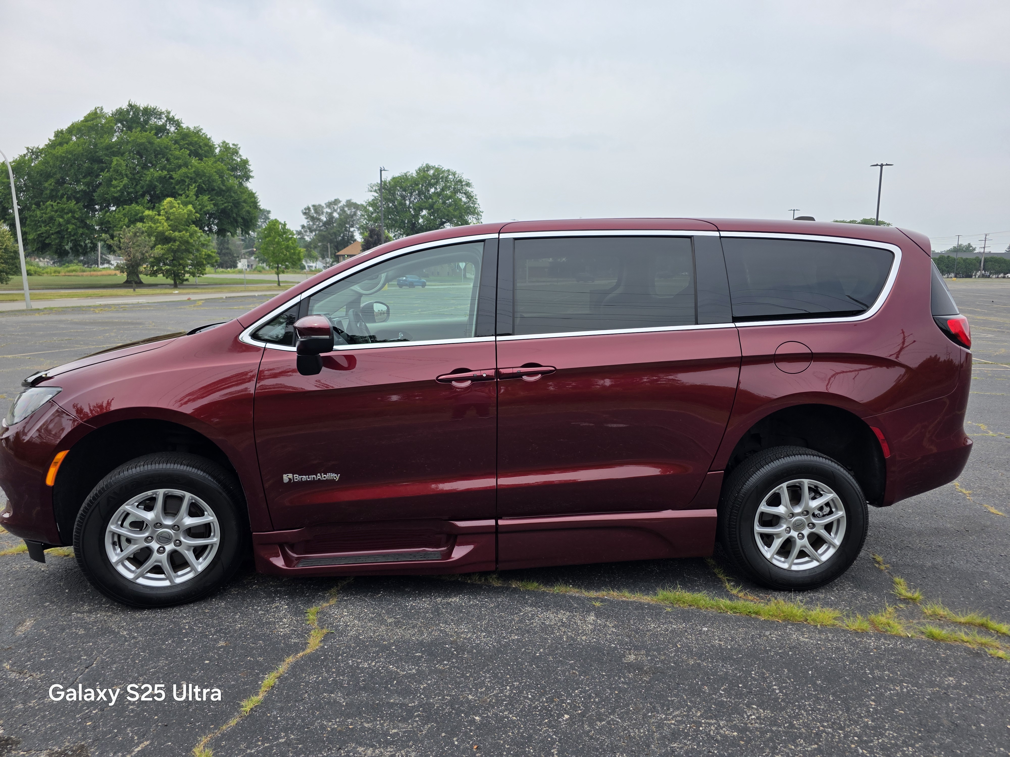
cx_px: 505
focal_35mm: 23
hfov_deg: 73.9
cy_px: 378
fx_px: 671
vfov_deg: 58.9
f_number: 1.7
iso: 80
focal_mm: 6.3
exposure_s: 1/4333
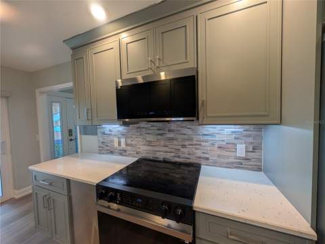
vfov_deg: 94.6
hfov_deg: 110.5
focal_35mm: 12
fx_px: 113
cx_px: 162
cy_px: 122
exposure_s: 1/120
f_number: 1.7
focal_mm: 2.02
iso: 78
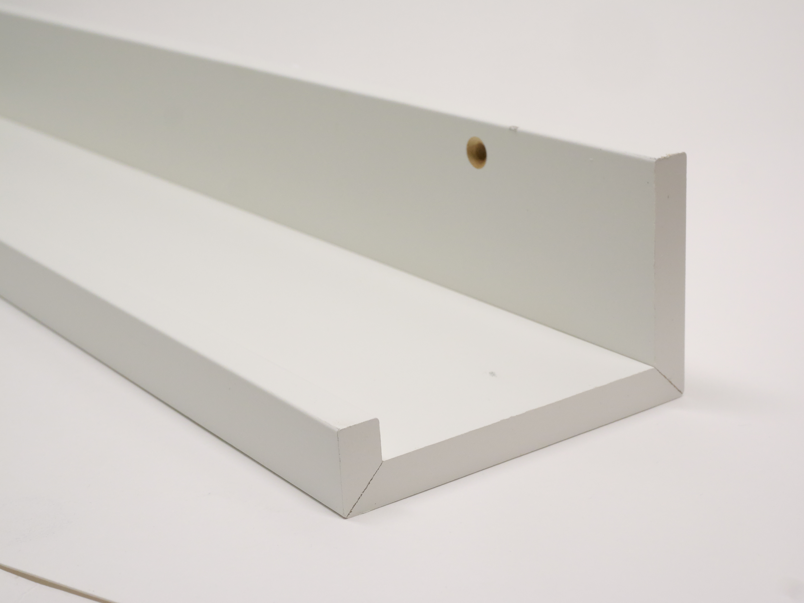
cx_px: 402
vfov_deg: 24.4
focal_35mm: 60
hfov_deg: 32.2
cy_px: 302
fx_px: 1394
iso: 2500
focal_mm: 30
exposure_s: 1/100
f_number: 10
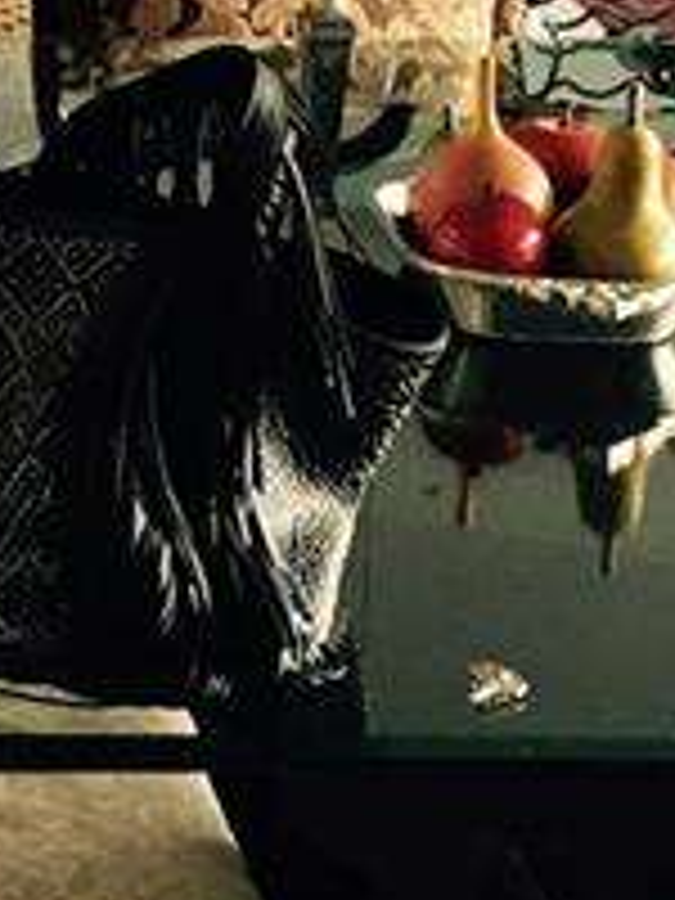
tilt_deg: -9.5
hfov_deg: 8.2
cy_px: -81
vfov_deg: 11.2
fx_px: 4524
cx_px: -567
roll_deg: +0.8
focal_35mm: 174
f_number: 2.2
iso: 64
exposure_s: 1/30
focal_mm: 4.15
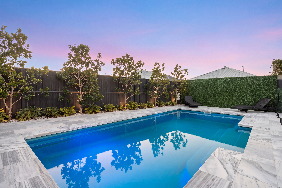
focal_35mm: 17
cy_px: 94
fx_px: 133
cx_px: 141
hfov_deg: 93.3
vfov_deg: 70.4
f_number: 8
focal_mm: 17
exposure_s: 1/13
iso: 400
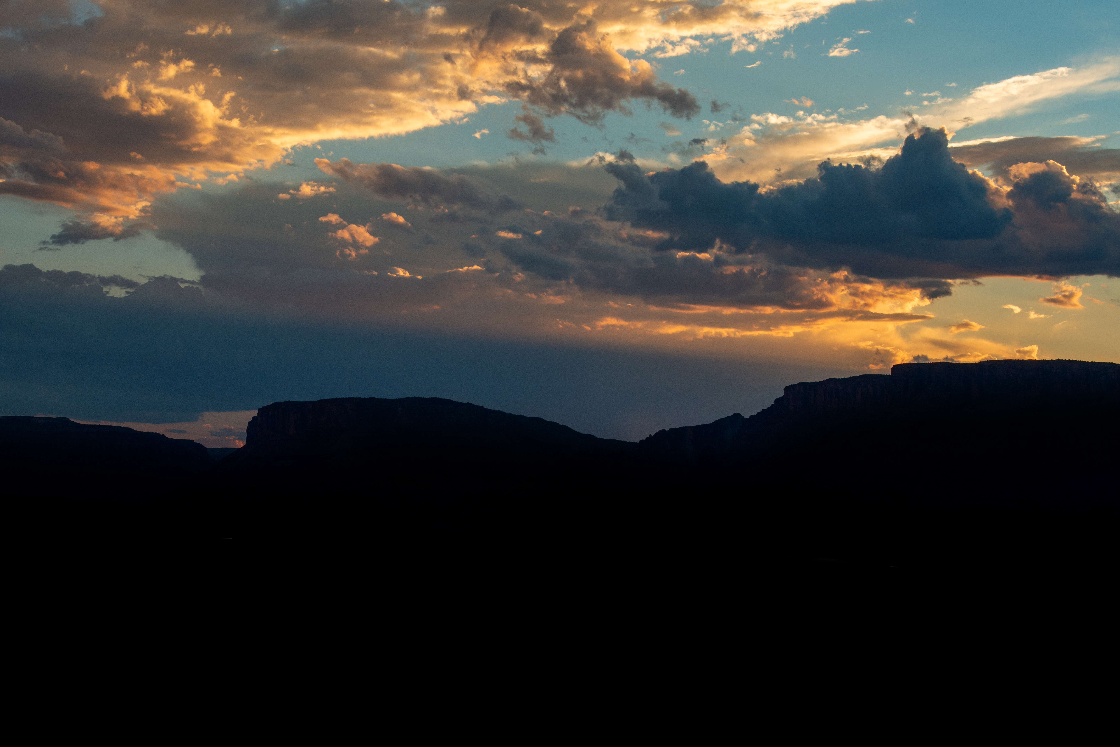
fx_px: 2178
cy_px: 374
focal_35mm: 70
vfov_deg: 19.5
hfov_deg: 28.8
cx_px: 560
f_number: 11
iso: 400
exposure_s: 1/50
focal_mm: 70
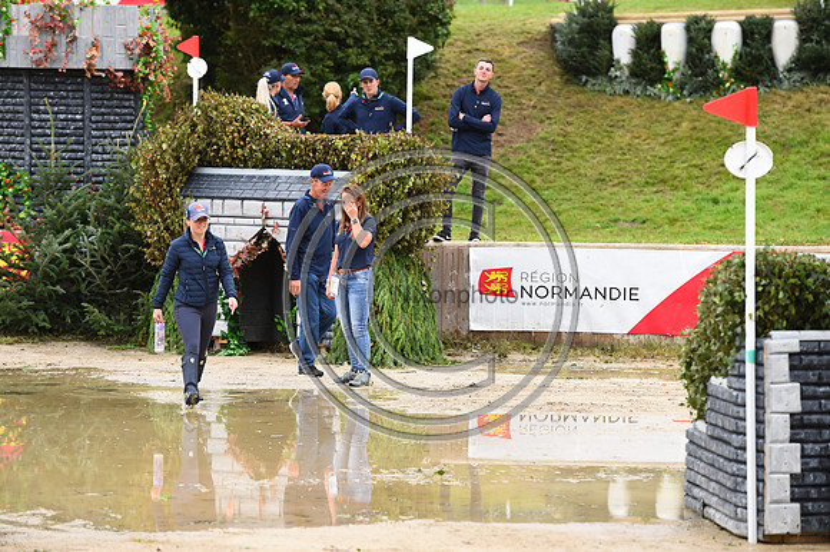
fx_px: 4032
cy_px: 276
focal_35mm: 175
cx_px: 415
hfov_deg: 11.8
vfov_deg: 7.8
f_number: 5
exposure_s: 1/800
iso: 640
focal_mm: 175
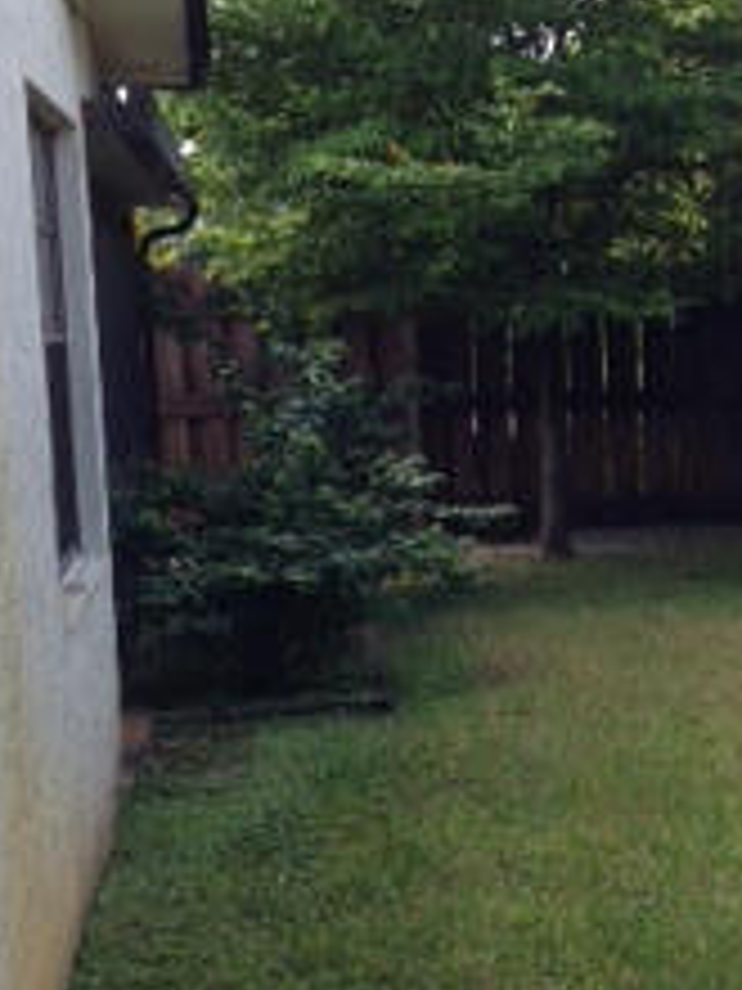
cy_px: 778
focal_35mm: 96
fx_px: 2744
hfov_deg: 15.0
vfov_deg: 20.2
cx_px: 818
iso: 50
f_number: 2.4
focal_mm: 4.12
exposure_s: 1/275
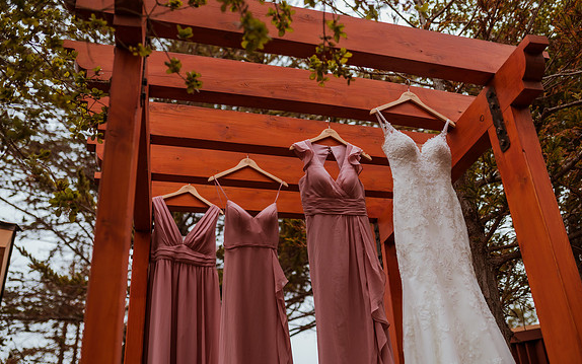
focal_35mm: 36
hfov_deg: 54.0
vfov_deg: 35.3
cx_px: 293
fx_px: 571
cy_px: 170
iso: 100
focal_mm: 35
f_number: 2.2
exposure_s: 1/1600
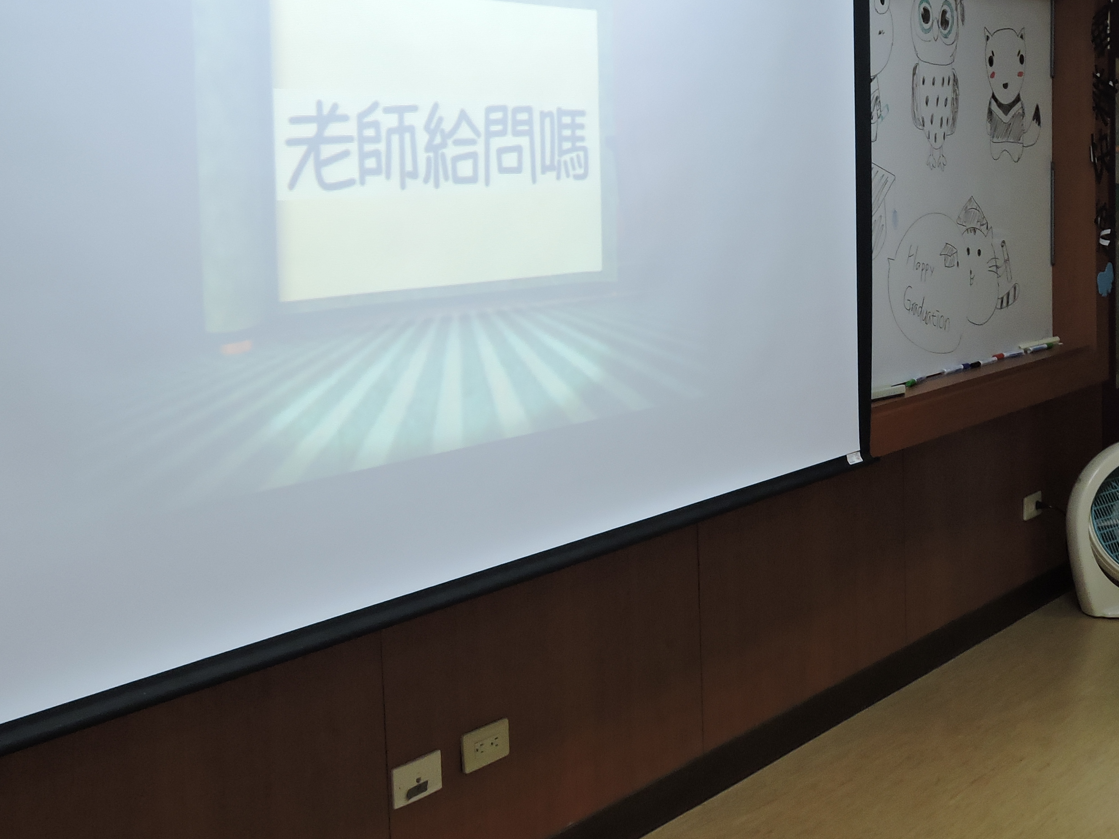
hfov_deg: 36.1
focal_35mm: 52
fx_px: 1681
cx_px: 811
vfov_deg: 27.9
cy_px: 279
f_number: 3.5
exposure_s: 1/30
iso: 220
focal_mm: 5.4
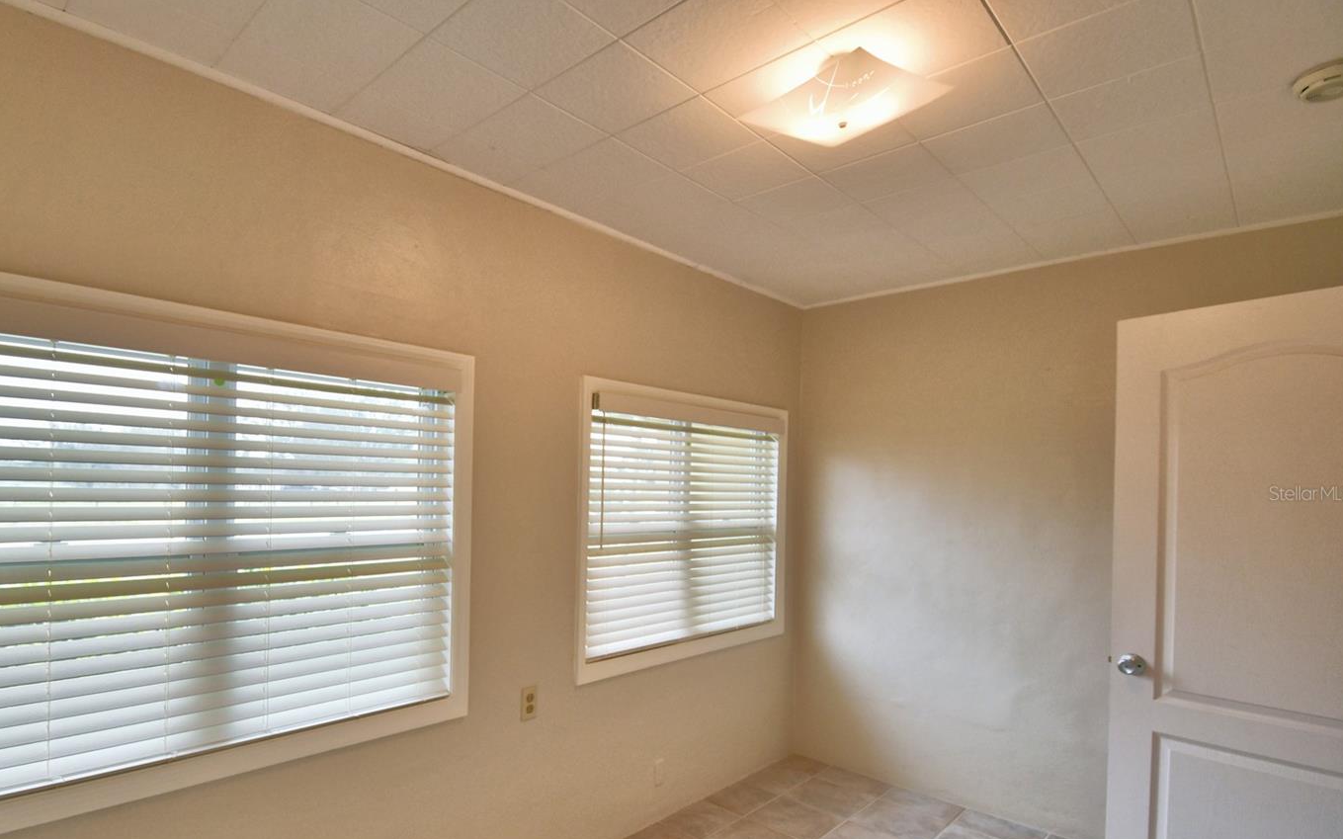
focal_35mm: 18
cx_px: 566
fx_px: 659
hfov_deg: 90.4
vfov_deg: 64.5
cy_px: 493
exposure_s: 1/125
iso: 320
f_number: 4.5
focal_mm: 10
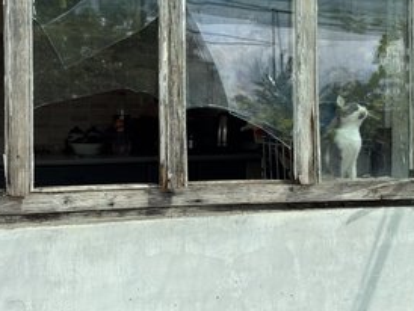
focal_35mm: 70
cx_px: 225
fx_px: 838
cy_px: 128
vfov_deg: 21.0
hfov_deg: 27.7
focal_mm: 6.76
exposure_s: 1/2110
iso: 64
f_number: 1.78
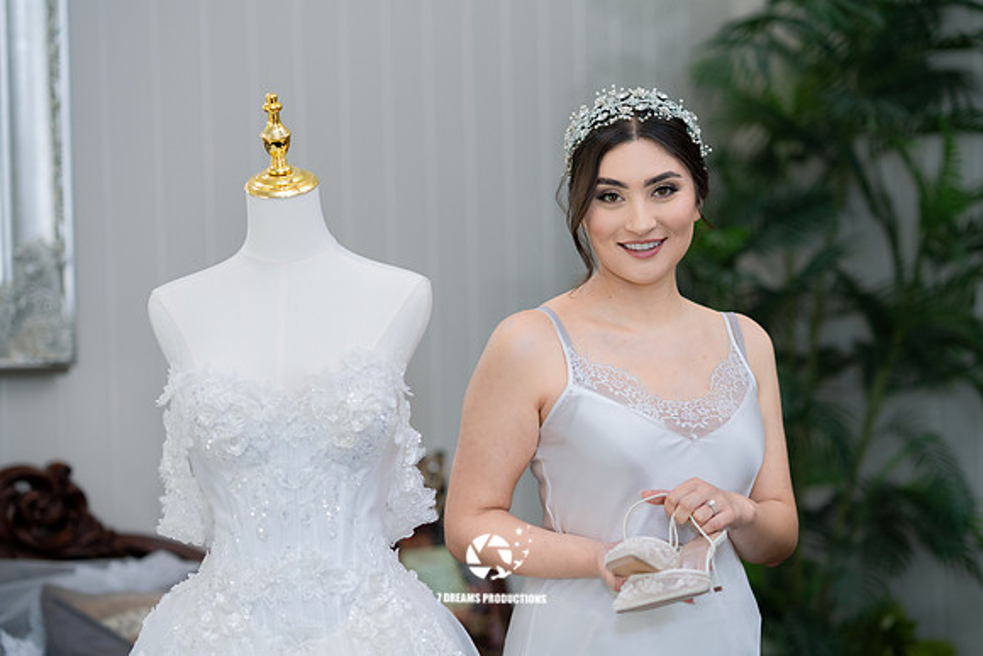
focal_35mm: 88
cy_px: 328
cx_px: 492
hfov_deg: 23.0
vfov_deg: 15.5
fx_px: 2414
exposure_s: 1/200
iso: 640
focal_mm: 85
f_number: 2
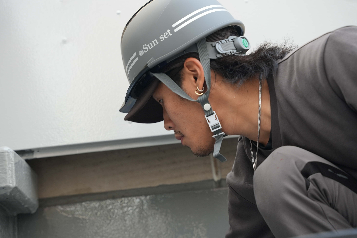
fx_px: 695
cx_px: 178
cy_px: 119
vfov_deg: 19.5
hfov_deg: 28.8
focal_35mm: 70
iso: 800
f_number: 4
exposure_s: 1/160
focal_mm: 70
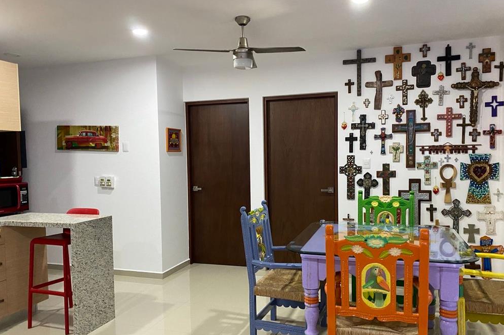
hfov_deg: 65.5
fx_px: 392
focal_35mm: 28
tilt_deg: -2.1
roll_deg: +0.3
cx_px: 252
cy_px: 184
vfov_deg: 46.3
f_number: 1.8
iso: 320
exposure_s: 1/60
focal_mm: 4.25
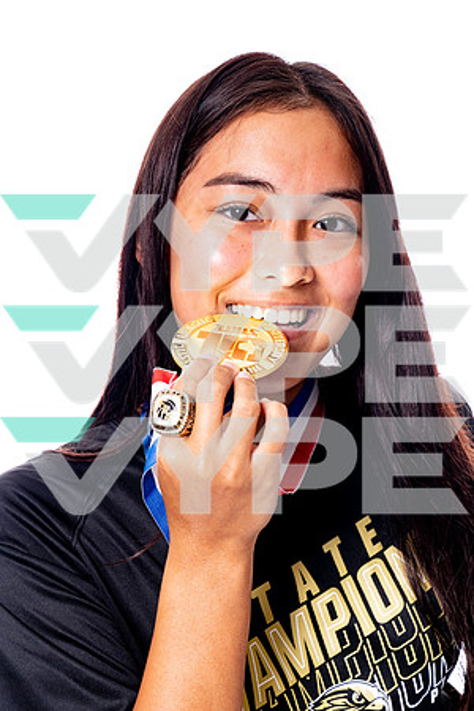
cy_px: 356
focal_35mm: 66
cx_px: 237
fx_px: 1303
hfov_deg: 20.6
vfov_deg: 30.5
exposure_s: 1/160
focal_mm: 66
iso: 400
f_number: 8
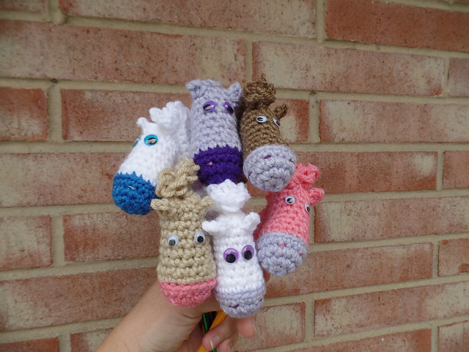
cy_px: 176
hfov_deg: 73.9
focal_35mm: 23
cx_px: 234
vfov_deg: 58.9
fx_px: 312
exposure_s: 1/500
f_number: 3.5
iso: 80
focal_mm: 4.1
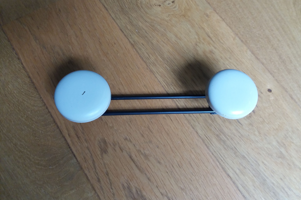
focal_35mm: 30
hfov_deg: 61.9
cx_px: 155
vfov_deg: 43.6
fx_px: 251
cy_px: 94
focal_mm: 3.7
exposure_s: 1/30
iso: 125
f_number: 1.9
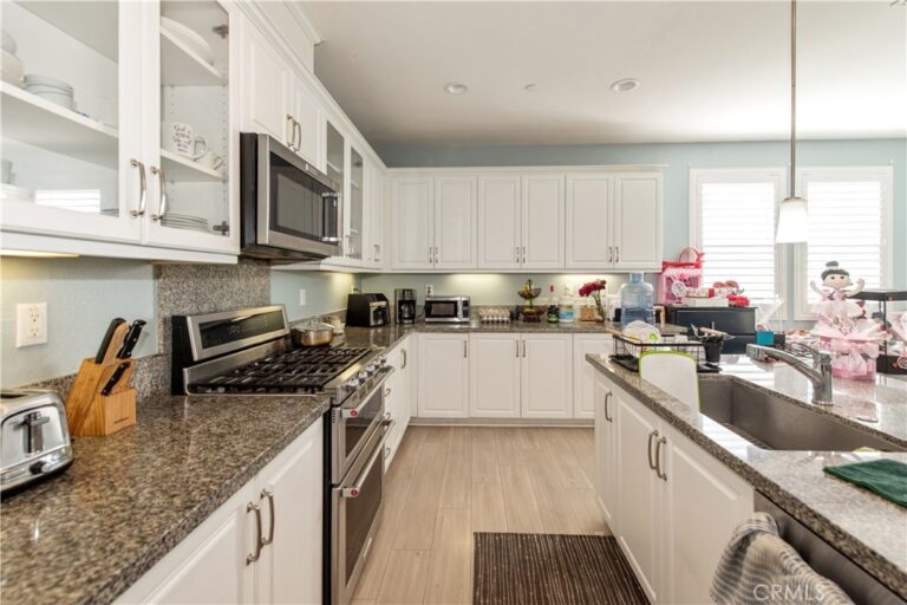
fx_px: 378
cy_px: 302
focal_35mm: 15
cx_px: 454
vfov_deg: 77.3
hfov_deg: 100.4
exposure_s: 1/125
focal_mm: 15
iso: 720
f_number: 5.6
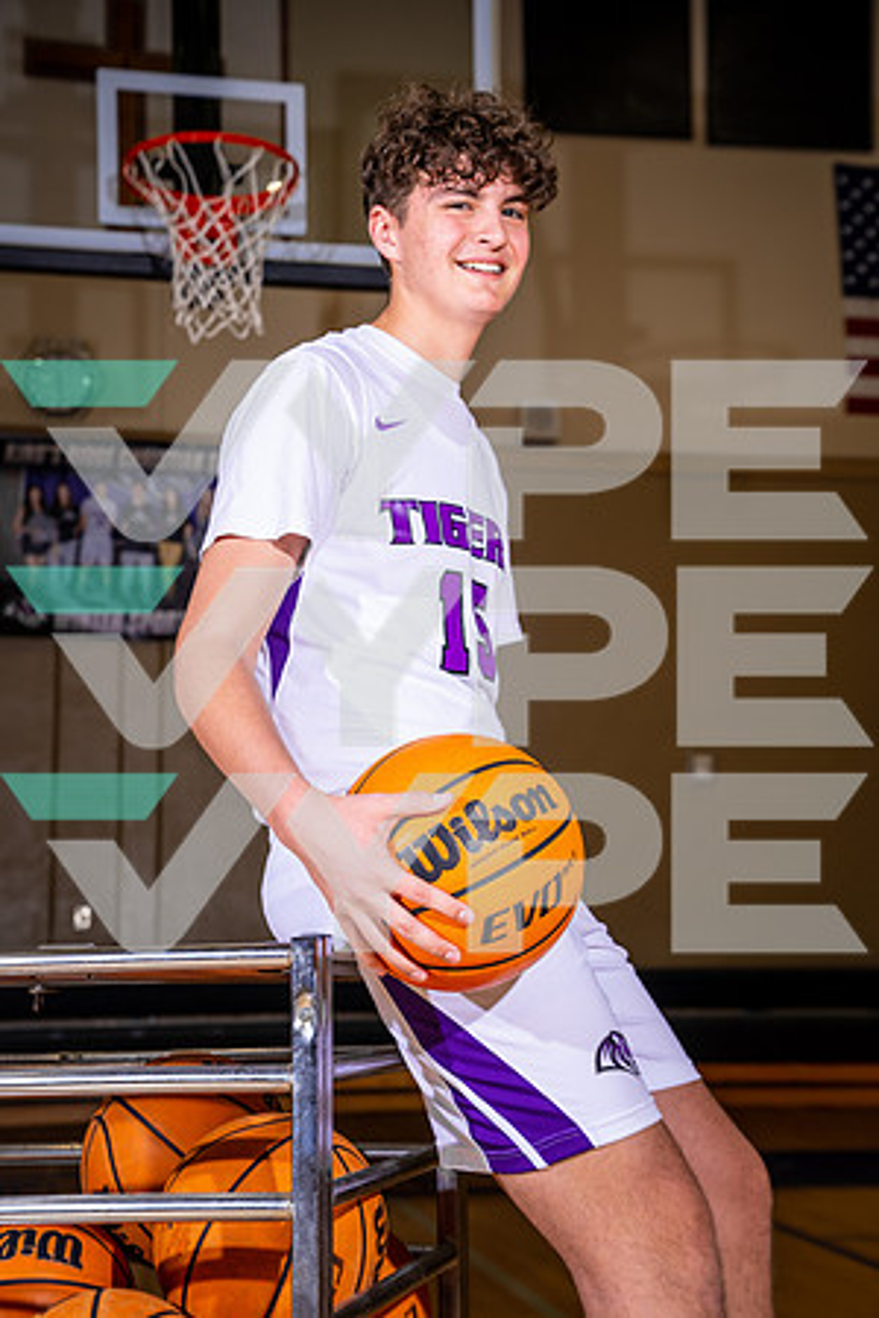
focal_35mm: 57
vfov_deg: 35.1
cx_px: 440
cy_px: 659
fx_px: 2087
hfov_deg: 23.8
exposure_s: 1/125
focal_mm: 57
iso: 200
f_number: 5.6
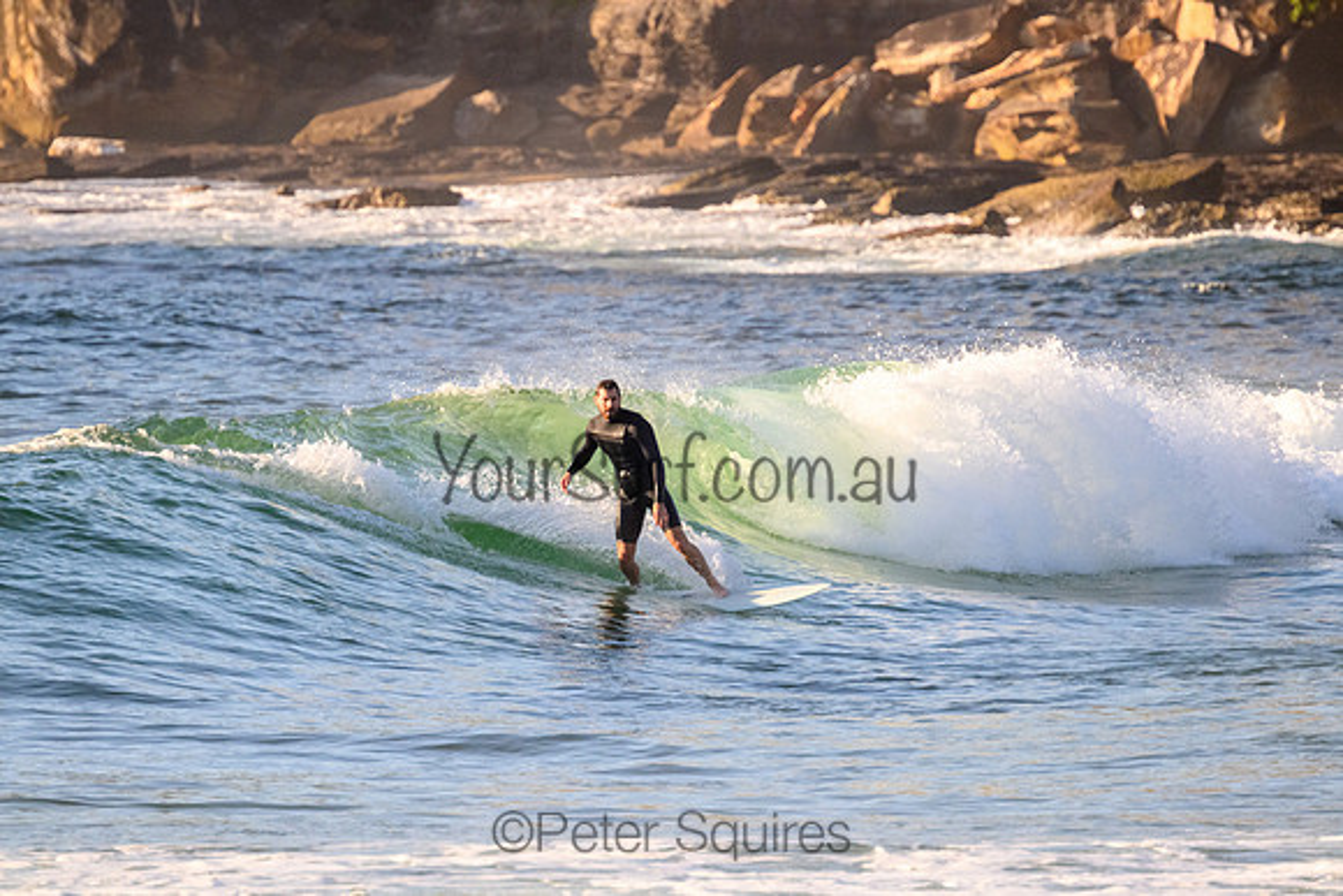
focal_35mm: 800
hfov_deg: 2.6
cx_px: 672
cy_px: 448
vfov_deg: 1.7
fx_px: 29850
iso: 2200
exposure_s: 1/2000
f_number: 11
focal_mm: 800
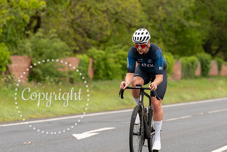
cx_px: 153
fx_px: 1165
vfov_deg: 7.4
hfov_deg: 11.1
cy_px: 50
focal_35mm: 185
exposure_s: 1/1000
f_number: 3.5
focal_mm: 137
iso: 400
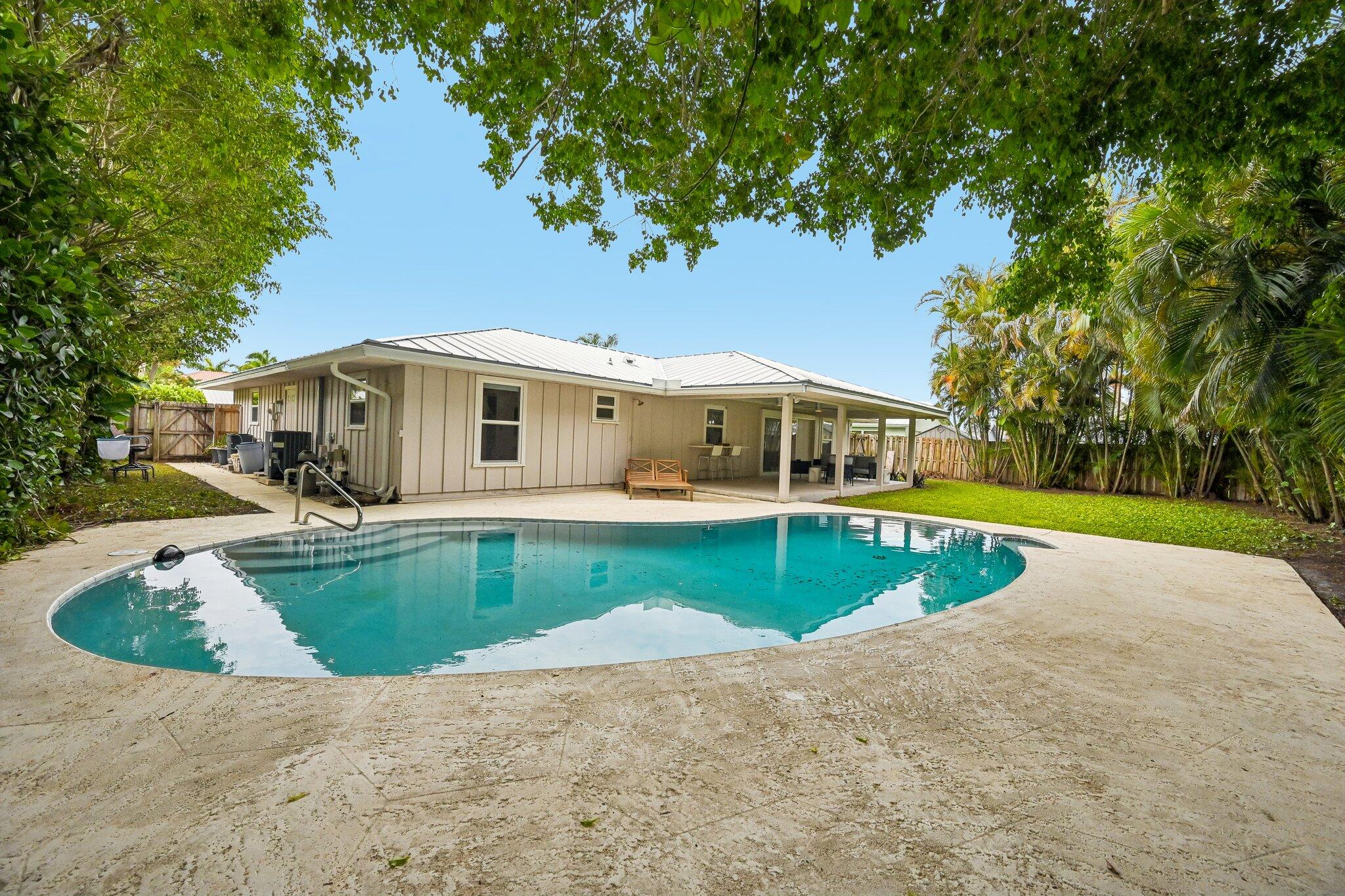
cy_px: 448
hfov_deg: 104.3
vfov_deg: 81.2
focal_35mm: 14
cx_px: 672
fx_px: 523
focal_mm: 14
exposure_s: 1/1600
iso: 1000
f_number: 8
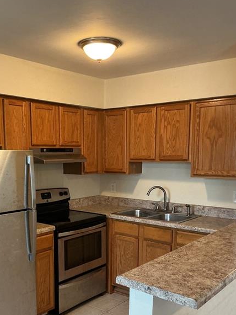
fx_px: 355
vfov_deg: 47.3
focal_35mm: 39
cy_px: 204
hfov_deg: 36.6
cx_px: 92
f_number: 1.8
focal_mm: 3
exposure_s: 1/60
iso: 160
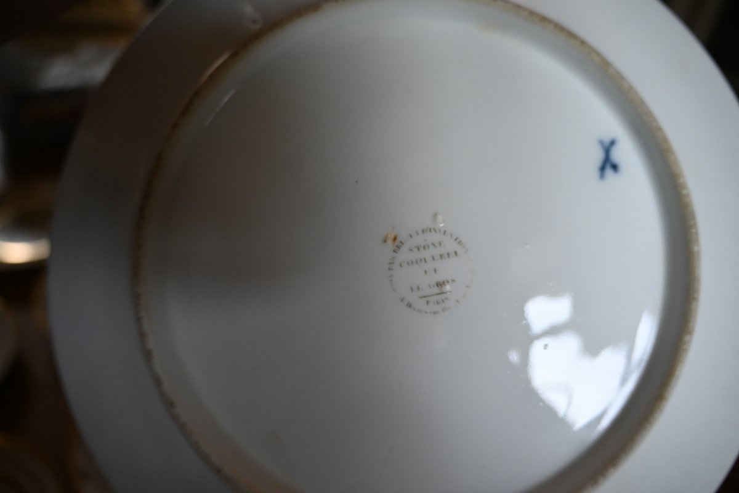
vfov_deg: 47.9
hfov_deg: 67.4
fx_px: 554
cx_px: 370
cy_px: 246
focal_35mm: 27
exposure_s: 1/125
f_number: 3.5
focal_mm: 18
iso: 900
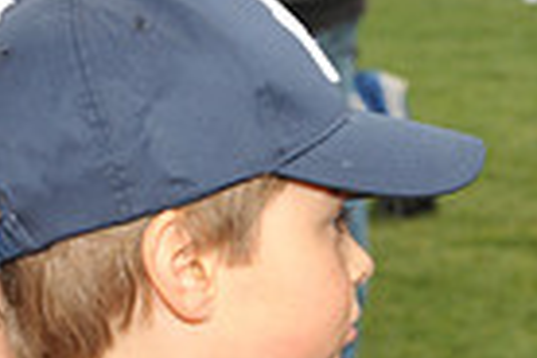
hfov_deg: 9.5
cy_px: 743
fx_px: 3132
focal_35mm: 210
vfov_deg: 6.3
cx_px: 833
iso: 400
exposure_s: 1/250
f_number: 8
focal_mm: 50
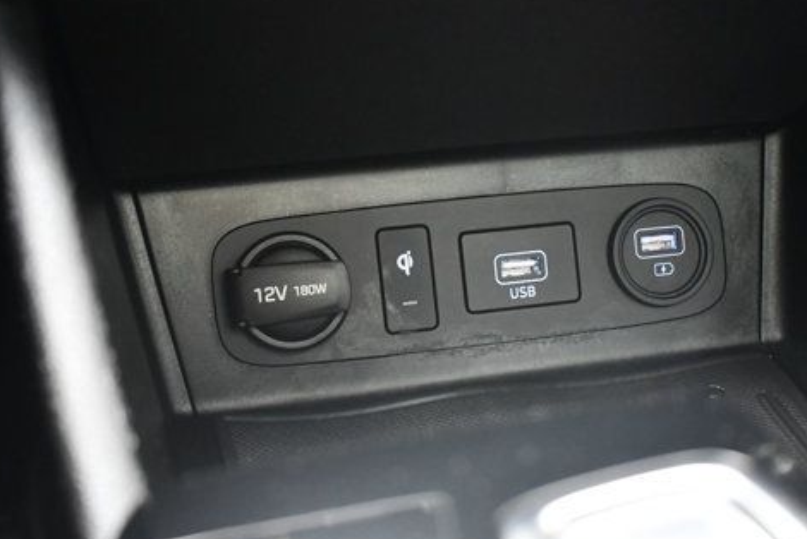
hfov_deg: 40.3
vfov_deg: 27.5
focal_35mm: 49
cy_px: 300
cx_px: 452
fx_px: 1099
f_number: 4
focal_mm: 24
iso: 3600
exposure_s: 1/60
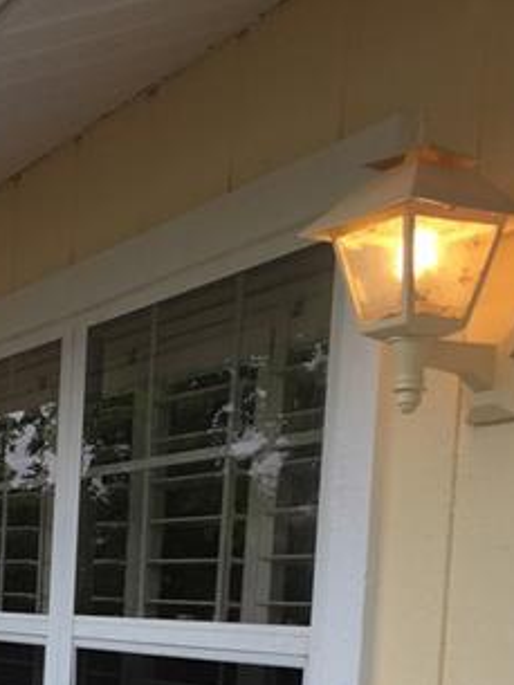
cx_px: 7
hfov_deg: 19.6
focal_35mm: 73
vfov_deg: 24.9
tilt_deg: -3.2
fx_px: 1444
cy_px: 750
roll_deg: -3.1
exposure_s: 1/189
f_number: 2.2
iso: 25
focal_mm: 4.15
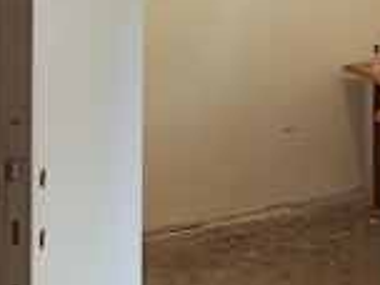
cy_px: -45
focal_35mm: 76
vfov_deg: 18.5
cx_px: 450
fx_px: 834
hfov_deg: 23.5
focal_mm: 5.24
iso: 726
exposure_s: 1/100
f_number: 1.7
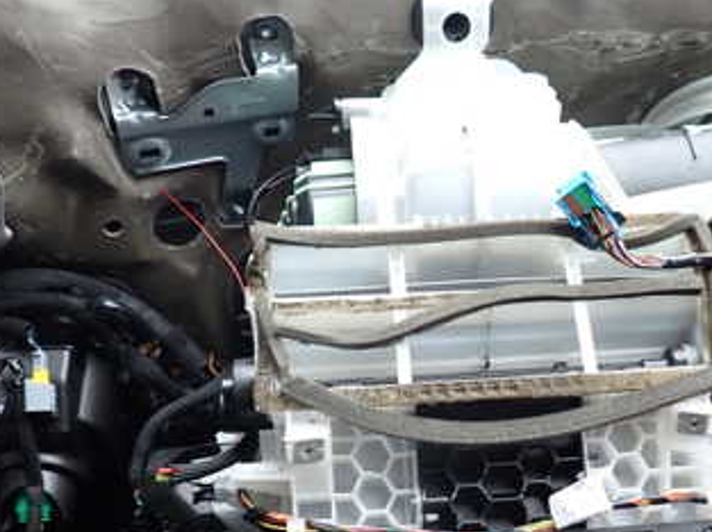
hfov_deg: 39.1
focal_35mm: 48
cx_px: 487
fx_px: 986
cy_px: 398
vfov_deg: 29.7
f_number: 2
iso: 160
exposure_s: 1/125
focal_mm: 4.5
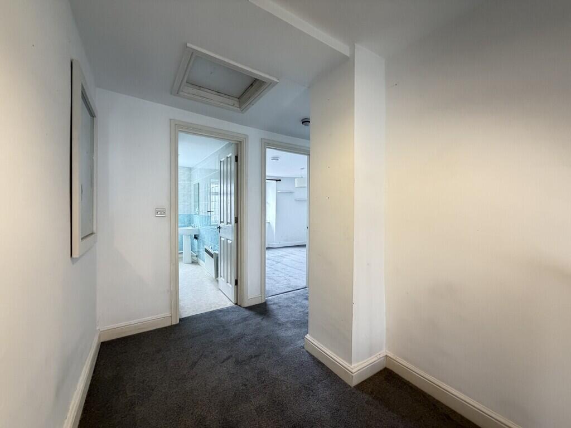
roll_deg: +0.1
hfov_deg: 102.1
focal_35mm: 14
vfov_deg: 85.7
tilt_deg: -0.4
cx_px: 286
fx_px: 231
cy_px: 214
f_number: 2.2
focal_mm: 2.22
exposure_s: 1/50
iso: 500
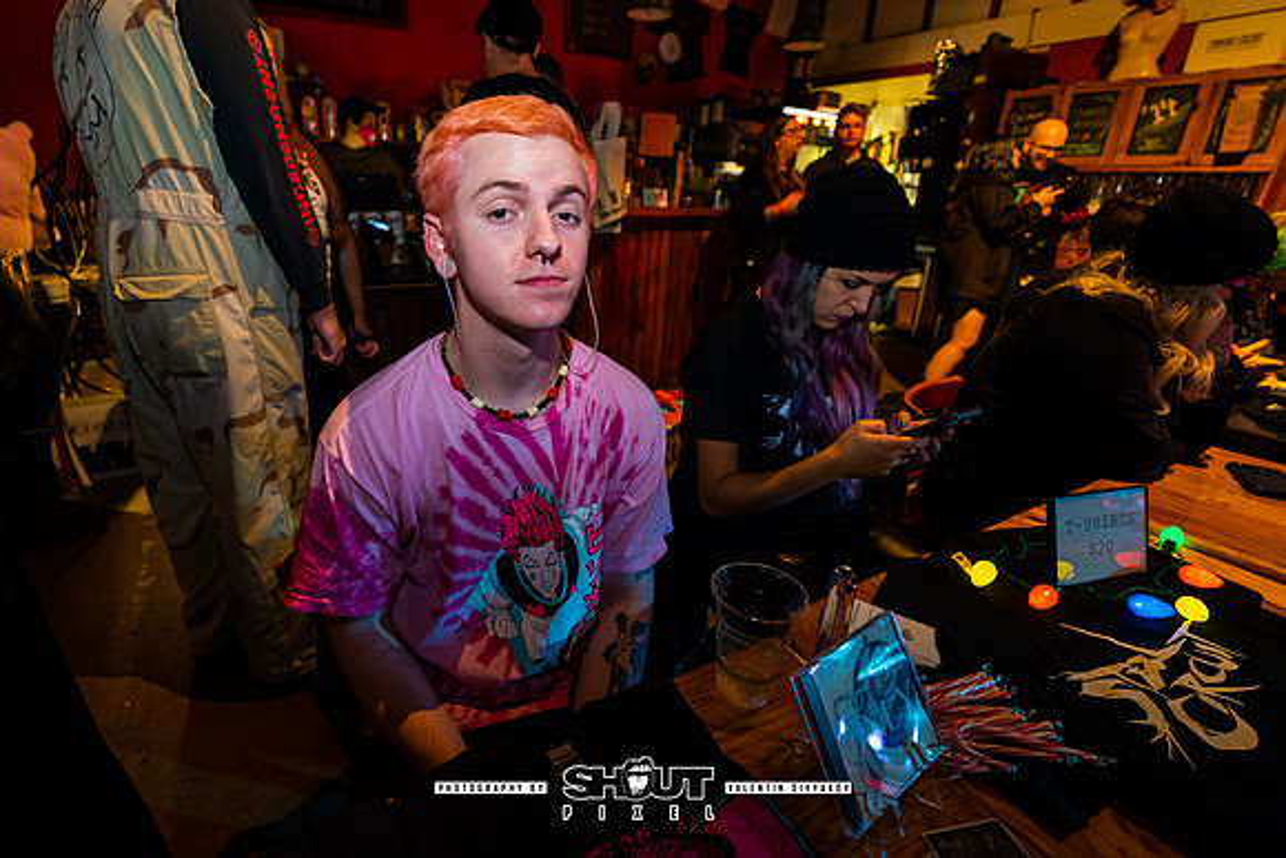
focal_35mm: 16
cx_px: 573
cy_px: 382
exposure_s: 1/50
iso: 1250
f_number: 2.8
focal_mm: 14
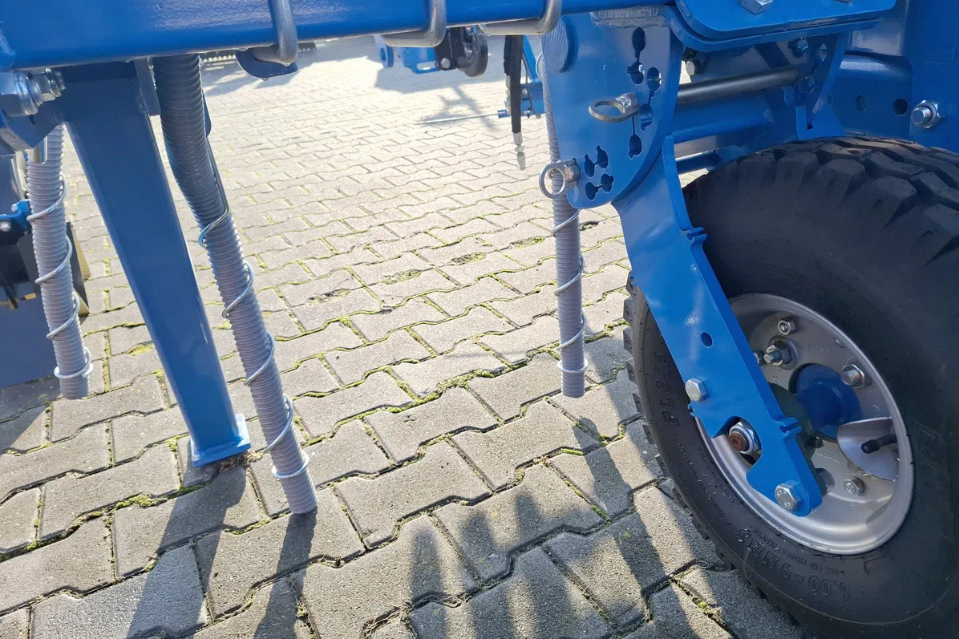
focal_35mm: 24
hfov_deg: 73.8
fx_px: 639
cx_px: 480
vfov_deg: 53.1
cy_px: 292
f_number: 1.8
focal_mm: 5.54
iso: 50
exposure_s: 1/477
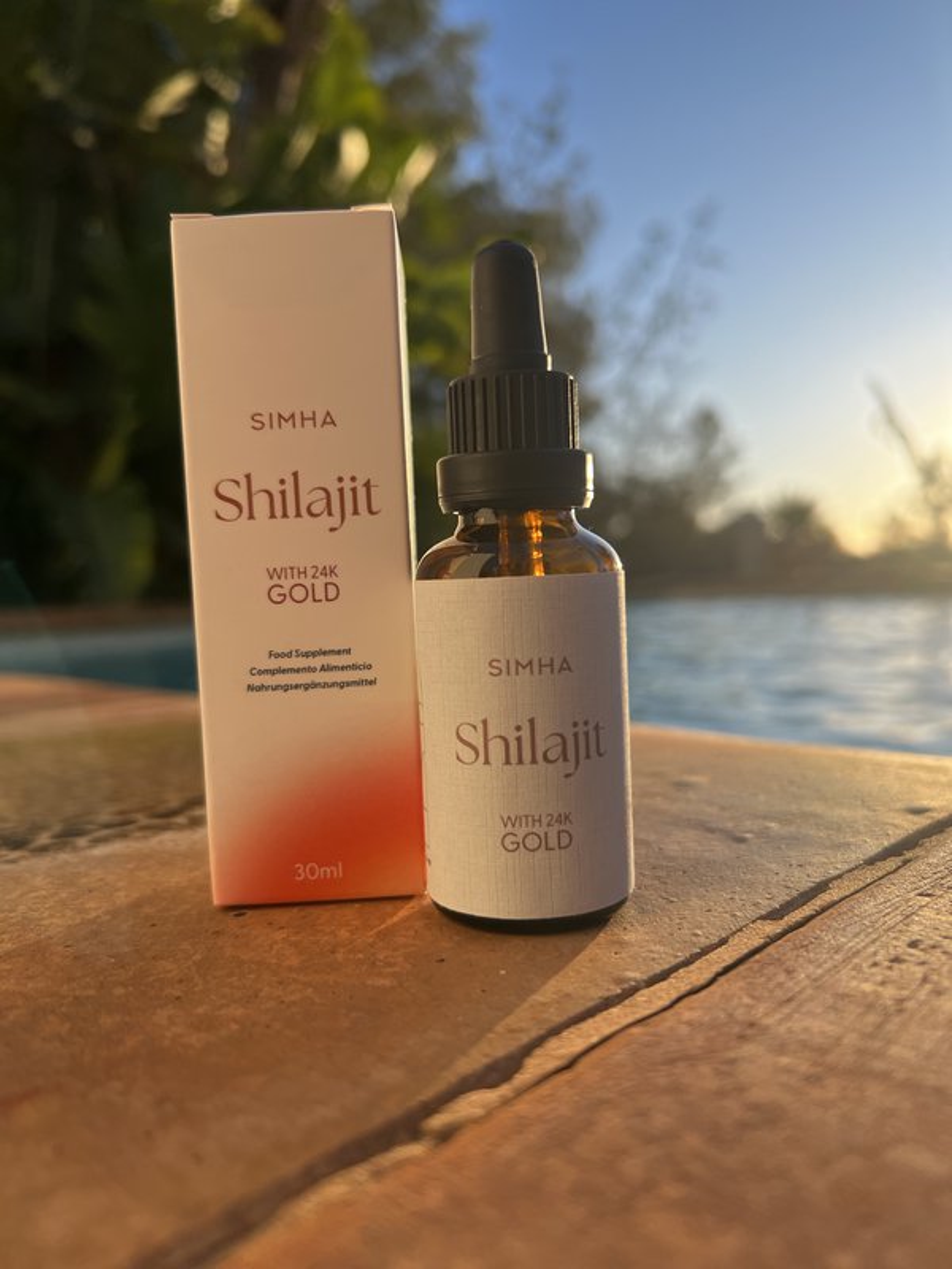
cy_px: 634
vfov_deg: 67.3
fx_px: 953
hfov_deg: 53.1
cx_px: 476
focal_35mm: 26
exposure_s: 1/1808
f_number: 1.5
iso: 50
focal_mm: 5.7
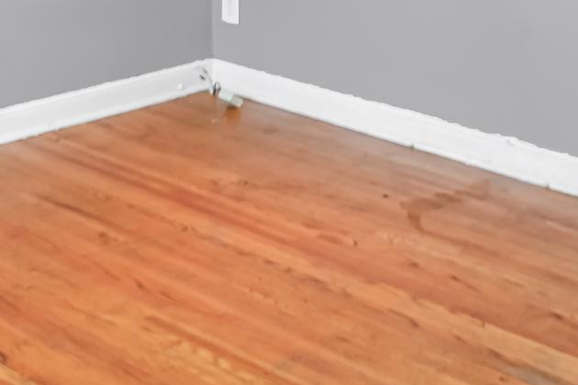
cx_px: 44
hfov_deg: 25.1
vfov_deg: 15.9
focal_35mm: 78
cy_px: -216
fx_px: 1252
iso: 80
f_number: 5.6
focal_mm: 24
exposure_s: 1/3
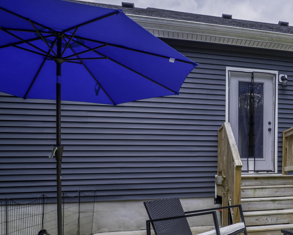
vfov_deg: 41.8
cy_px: 182
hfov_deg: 45.5
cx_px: 286
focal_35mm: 34
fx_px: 295
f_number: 6.3
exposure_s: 1/15
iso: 100
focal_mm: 11
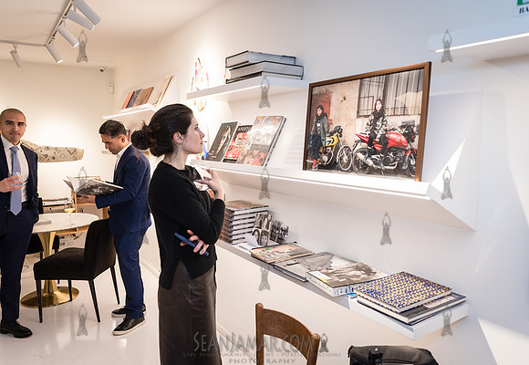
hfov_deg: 65.3
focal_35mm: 28
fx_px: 413
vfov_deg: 47.7
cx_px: 273
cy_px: 182
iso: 1600
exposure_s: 1/200
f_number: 4
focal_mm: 27
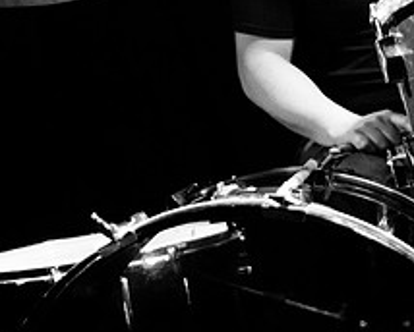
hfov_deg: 16.8
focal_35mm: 114
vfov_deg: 13.4
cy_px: -10
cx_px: 205
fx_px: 1399
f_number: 1.8
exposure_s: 1/80
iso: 1600
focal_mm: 30
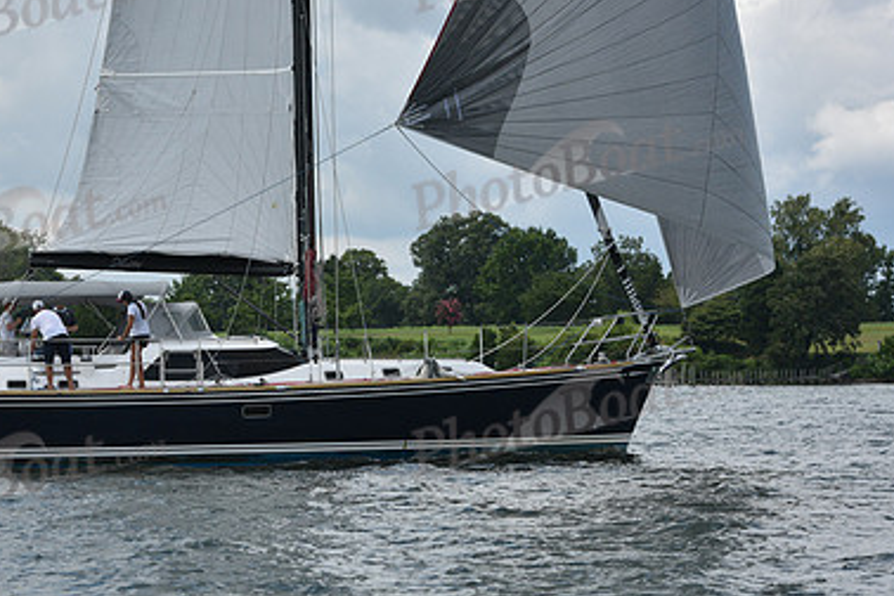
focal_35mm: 126
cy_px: 325
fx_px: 3129
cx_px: 291
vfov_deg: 10.9
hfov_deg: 16.2
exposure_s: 1/3200
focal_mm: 82
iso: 320
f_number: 5
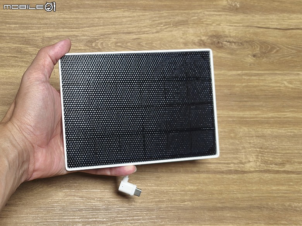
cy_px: 113
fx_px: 436
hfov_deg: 38.2
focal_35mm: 50
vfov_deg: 29.1
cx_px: 151
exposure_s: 1/120
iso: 320
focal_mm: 5.35
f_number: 1.7
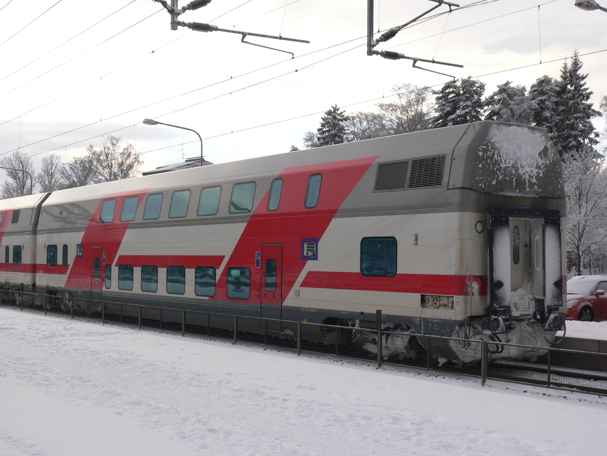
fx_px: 894
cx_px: 304
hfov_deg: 37.5
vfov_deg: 28.6
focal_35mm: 51
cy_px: 228
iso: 80
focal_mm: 8.5
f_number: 6.9
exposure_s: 1/100
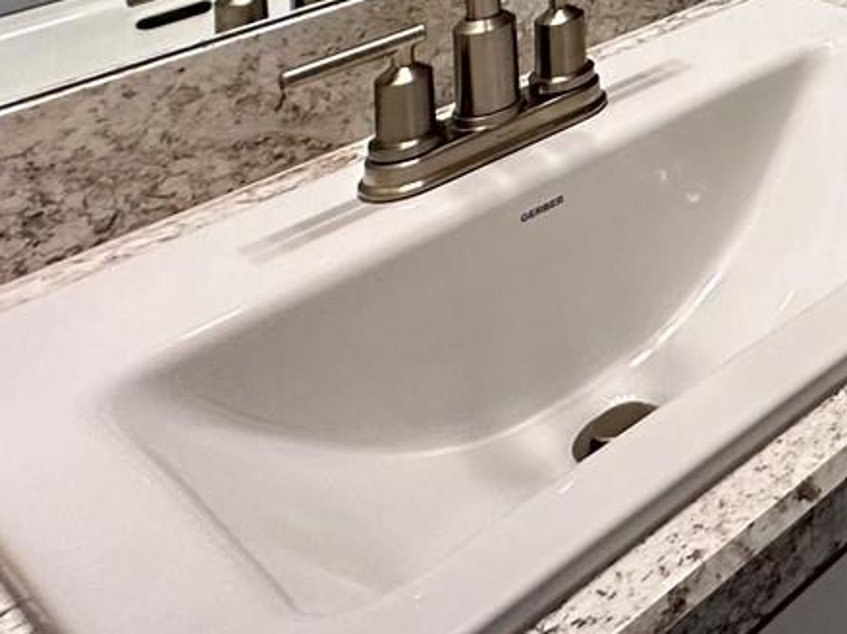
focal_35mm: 51
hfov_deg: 26.6
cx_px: 1277
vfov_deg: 20.7
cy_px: -484
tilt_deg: -1.4
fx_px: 1248
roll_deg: +2.0
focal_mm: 2.22
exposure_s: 1/120
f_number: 2.2
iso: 250
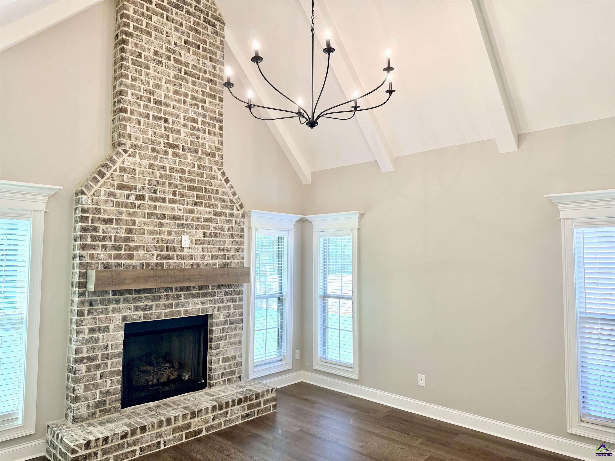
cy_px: 230
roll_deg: -0.9
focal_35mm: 24
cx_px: 308
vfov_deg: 56.8
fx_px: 426
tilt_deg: +3.9
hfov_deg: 71.6
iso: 160
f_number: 1.78
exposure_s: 1/120
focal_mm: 6.76
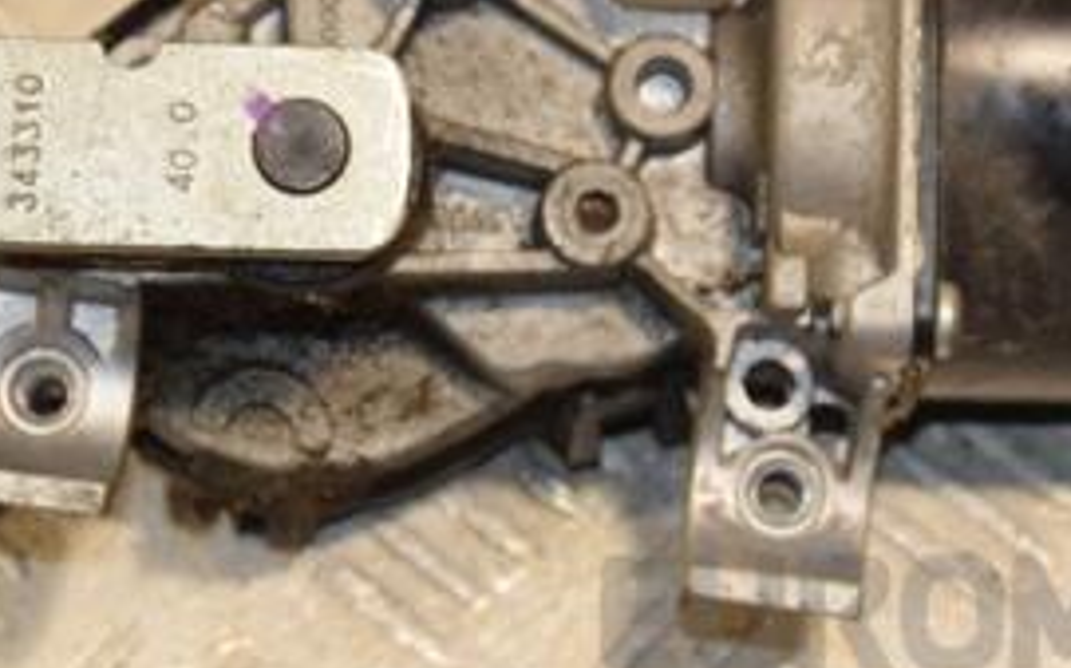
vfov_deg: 6.2
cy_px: 87
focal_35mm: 210
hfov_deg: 10.0
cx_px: 526
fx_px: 6126
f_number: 7.1
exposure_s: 1/200
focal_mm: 62
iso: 800
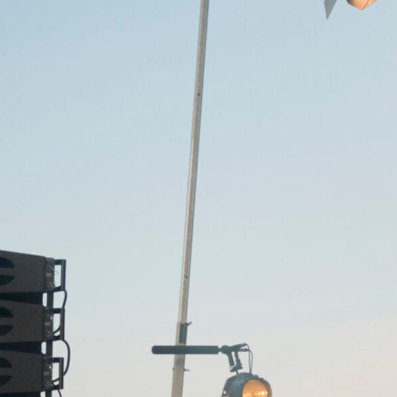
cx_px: 598
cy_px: 359
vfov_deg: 15.1
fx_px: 1481
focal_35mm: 114
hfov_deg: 14.3
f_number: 6.3
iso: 250
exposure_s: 1/250
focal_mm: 41.4
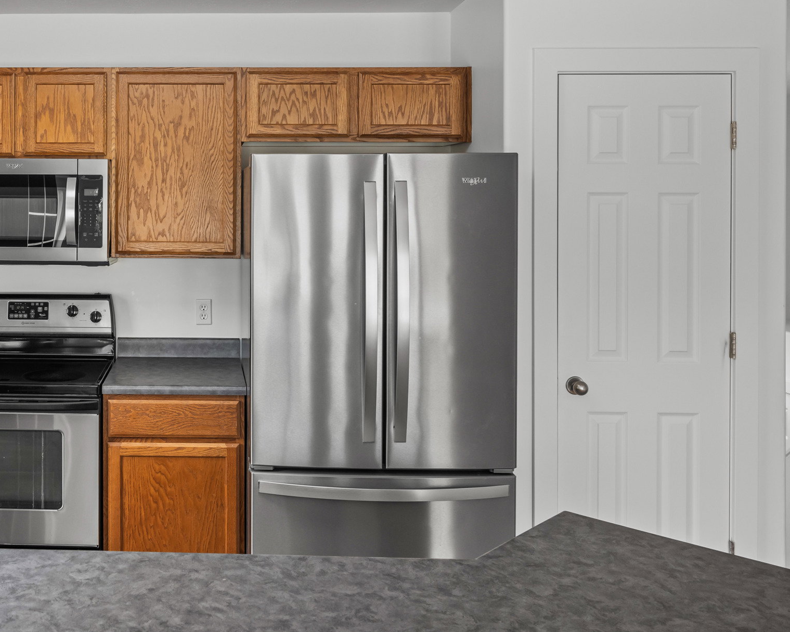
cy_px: 266
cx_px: 166
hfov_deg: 49.1
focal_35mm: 35
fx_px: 813
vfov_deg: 42.3
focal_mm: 22.5
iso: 500
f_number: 8
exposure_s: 1/13
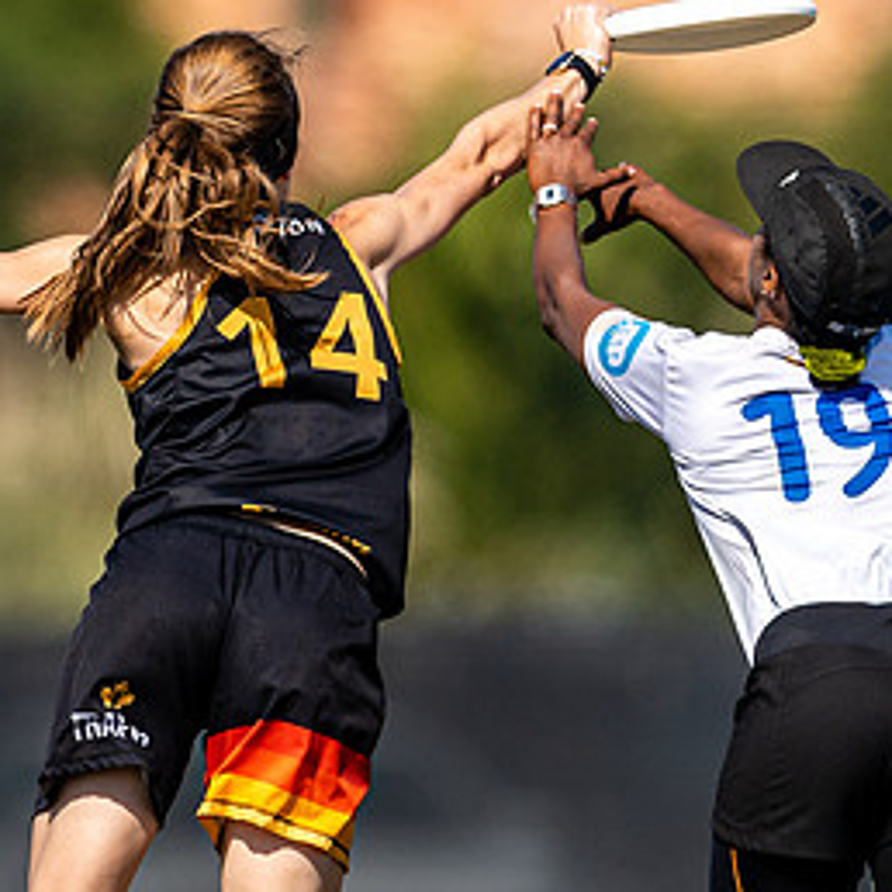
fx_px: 41602
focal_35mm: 1427
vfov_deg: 1.2
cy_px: 803
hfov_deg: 1.2
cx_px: 204
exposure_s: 1/3200
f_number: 2.8
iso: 100
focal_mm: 400
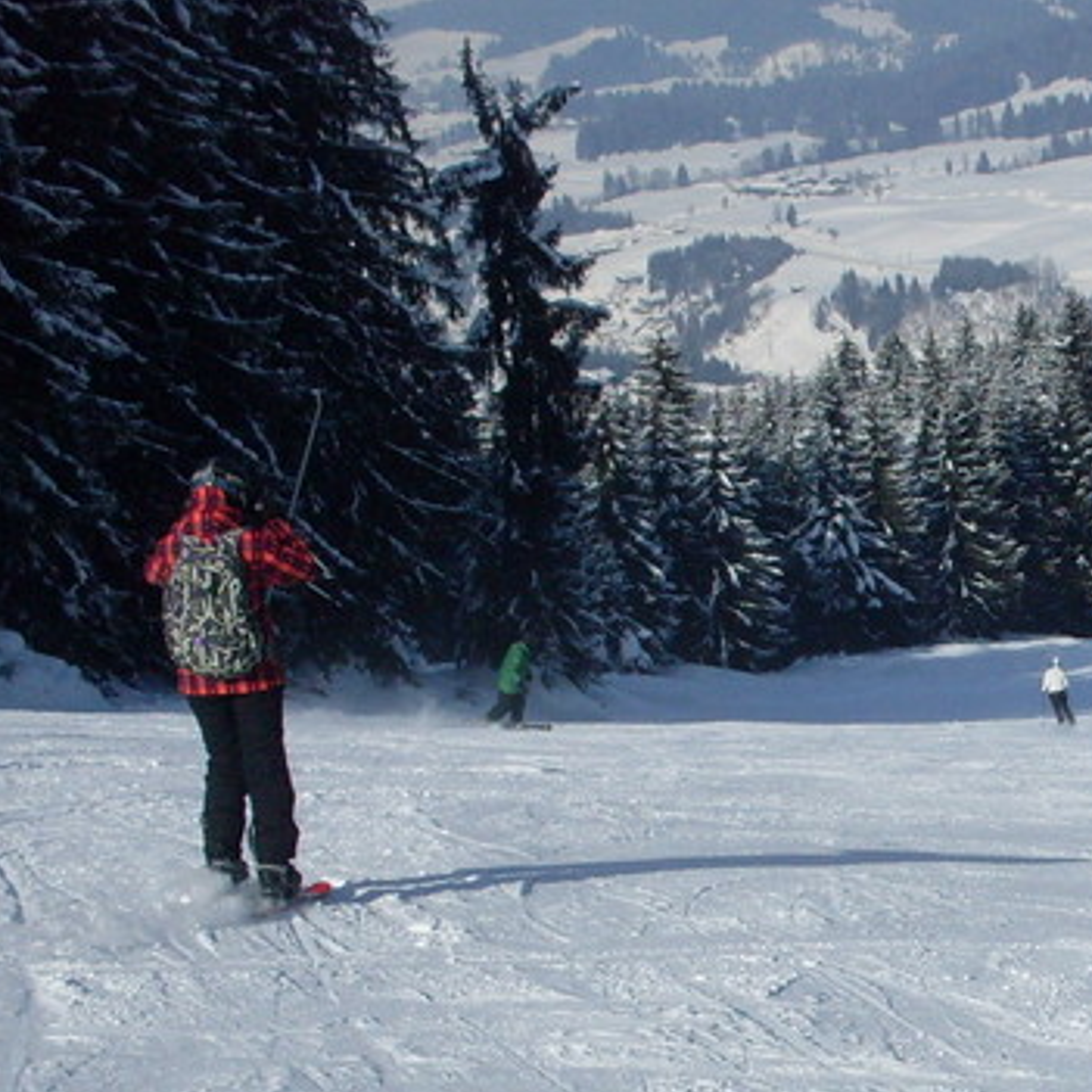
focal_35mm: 98
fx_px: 3498
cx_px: 1288
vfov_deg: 17.5
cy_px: 968
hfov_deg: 17.0
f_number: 8.4
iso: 80
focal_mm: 6.3
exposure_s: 1/500
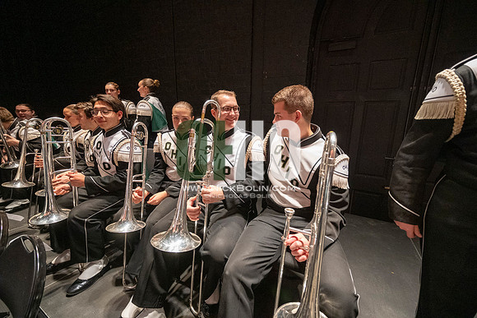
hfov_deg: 100.4
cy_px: 159
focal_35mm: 15
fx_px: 199
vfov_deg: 77.4
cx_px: 238
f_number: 4
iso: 3200
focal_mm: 15
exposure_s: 1/500
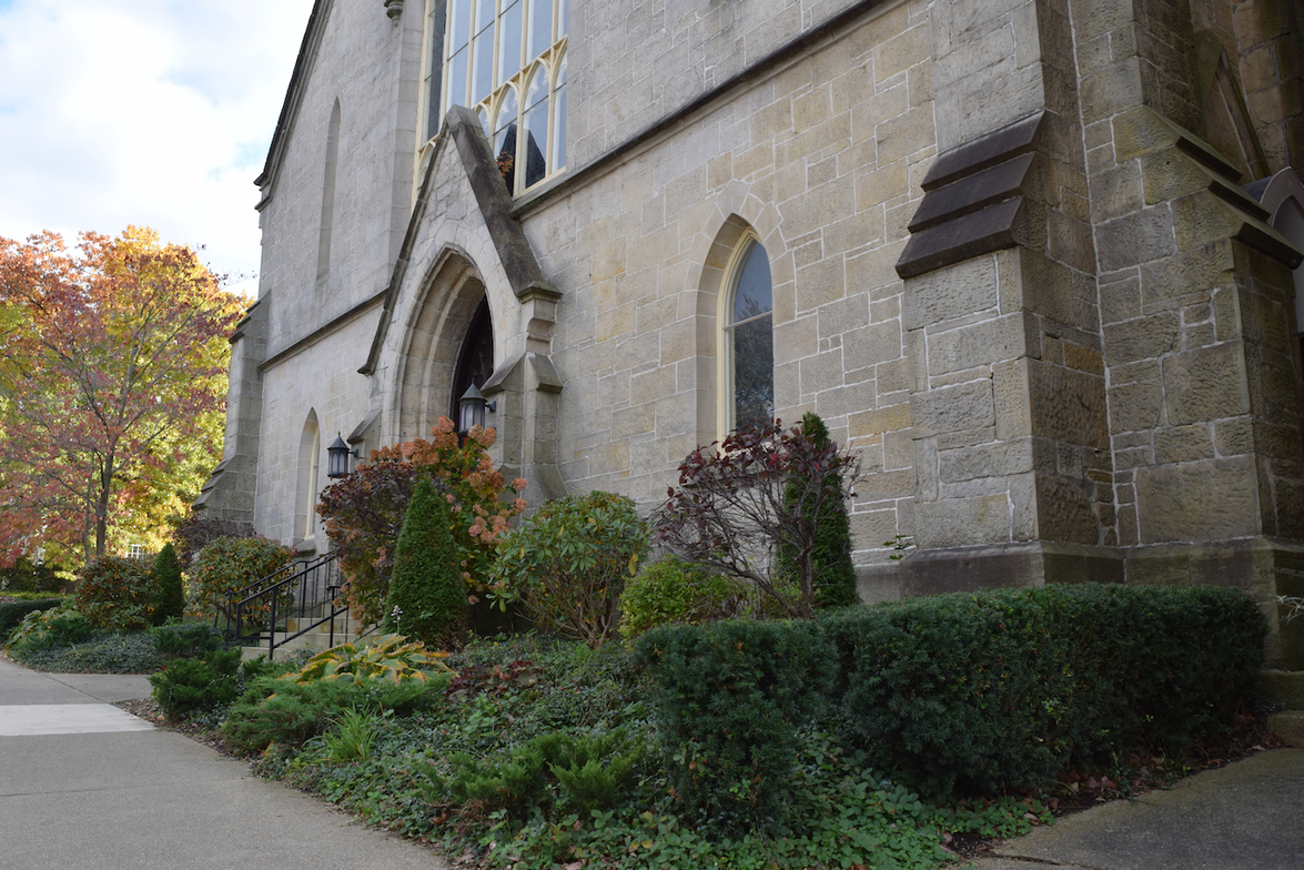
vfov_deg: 43.6
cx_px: 652
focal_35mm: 30
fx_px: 1087
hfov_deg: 61.9
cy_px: 435
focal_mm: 20
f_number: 8
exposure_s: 1/250
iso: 400
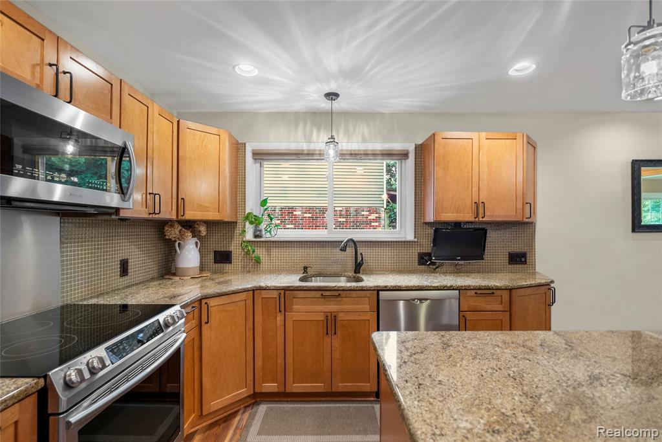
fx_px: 294
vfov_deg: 73.8
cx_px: 331
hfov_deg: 96.7
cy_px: 221
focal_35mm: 16
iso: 100
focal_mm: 16
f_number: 4
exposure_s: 1/3
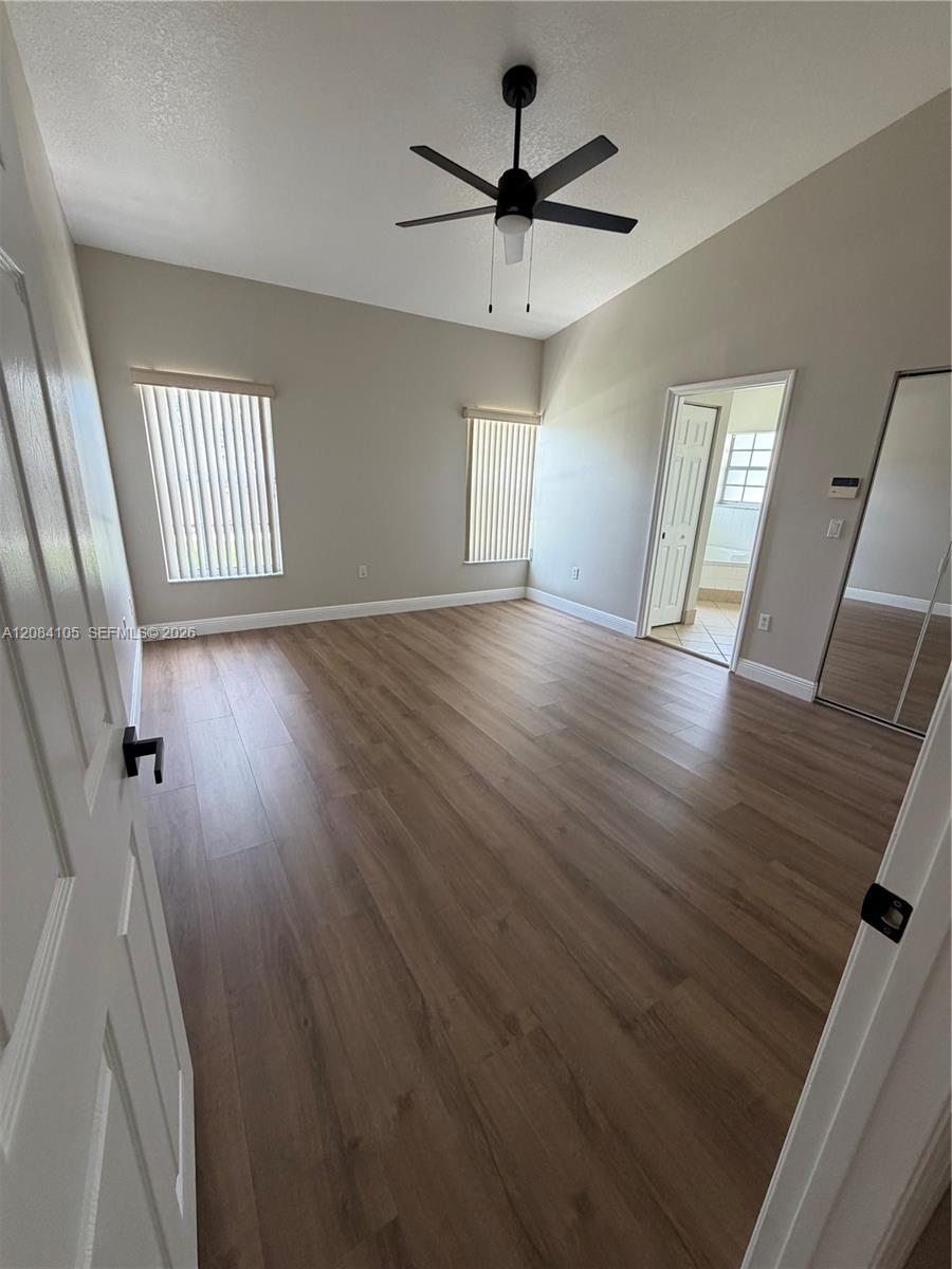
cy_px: 634
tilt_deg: -17.7
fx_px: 513
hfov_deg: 85.7
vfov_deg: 102.1
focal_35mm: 14
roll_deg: -1.1
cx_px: 476
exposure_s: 1/121
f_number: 2.2
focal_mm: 2.22
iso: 250
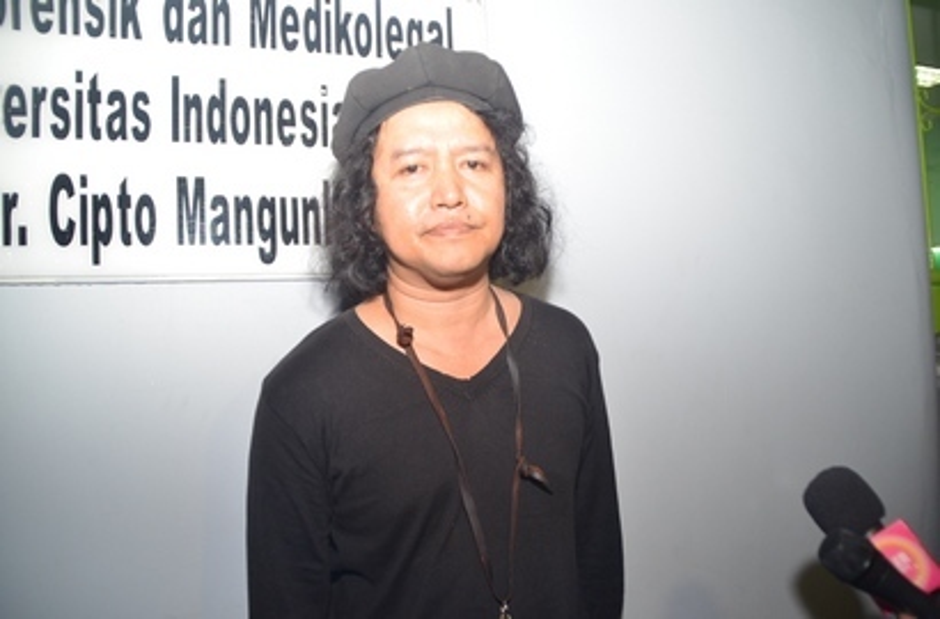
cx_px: 470
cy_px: 310
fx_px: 702
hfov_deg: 67.6
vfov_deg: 47.6
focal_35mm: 27
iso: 800
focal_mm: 18
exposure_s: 1/125
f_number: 3.5
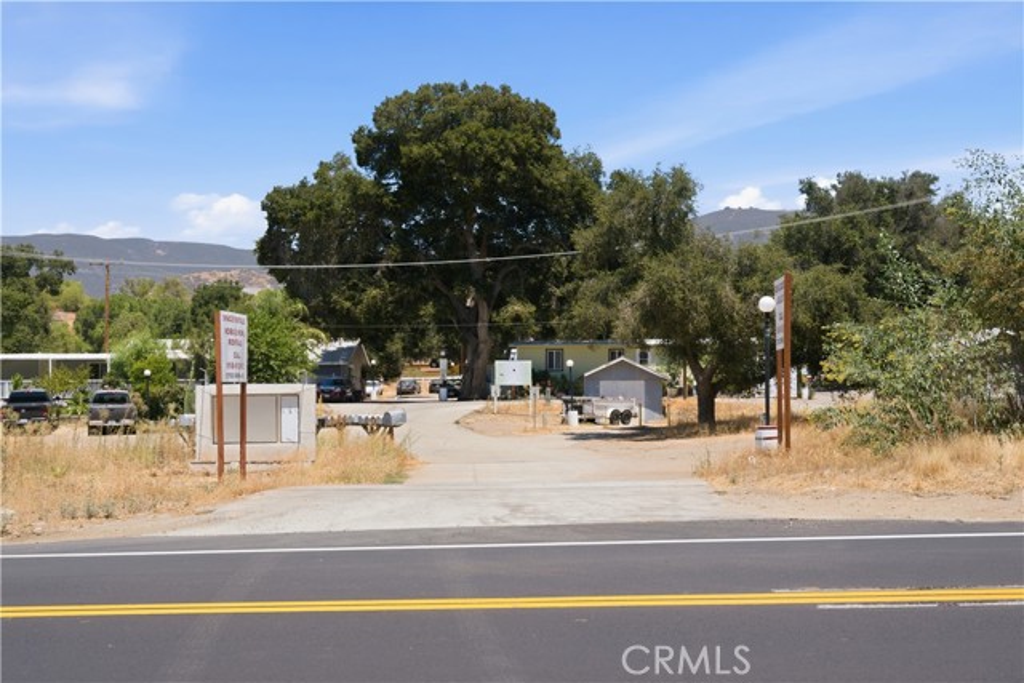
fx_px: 1292
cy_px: 342
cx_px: 512
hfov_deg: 43.2
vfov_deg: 29.6
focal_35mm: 45
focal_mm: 45.4
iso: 100
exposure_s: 1/160
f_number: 10
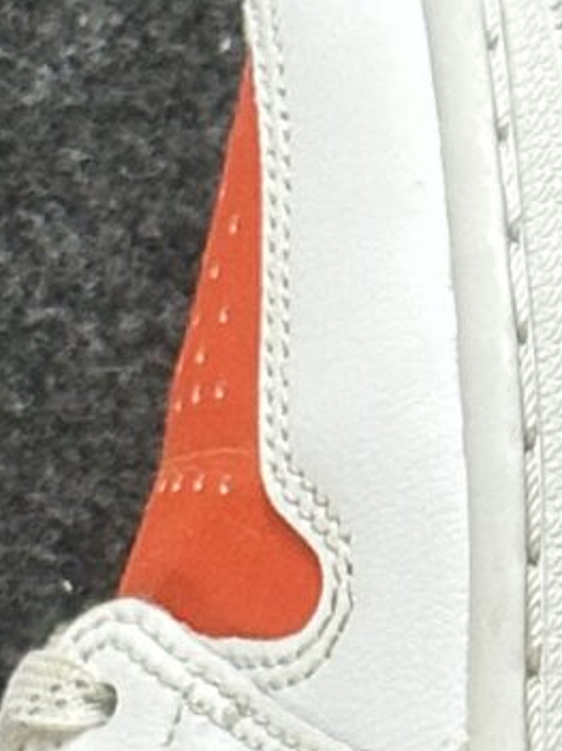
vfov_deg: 5.6
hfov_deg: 4.2
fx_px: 7581
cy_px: 1382
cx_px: 712
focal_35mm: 350
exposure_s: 1/34
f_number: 1.78
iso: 200
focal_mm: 6.86
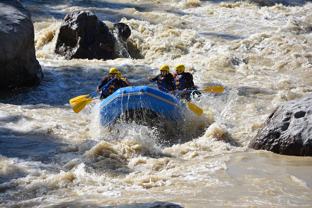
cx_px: 156
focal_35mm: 202
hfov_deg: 10.2
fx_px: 1755
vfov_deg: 6.8
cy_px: 104
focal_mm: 135
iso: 400
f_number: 6.3
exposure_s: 1/1600
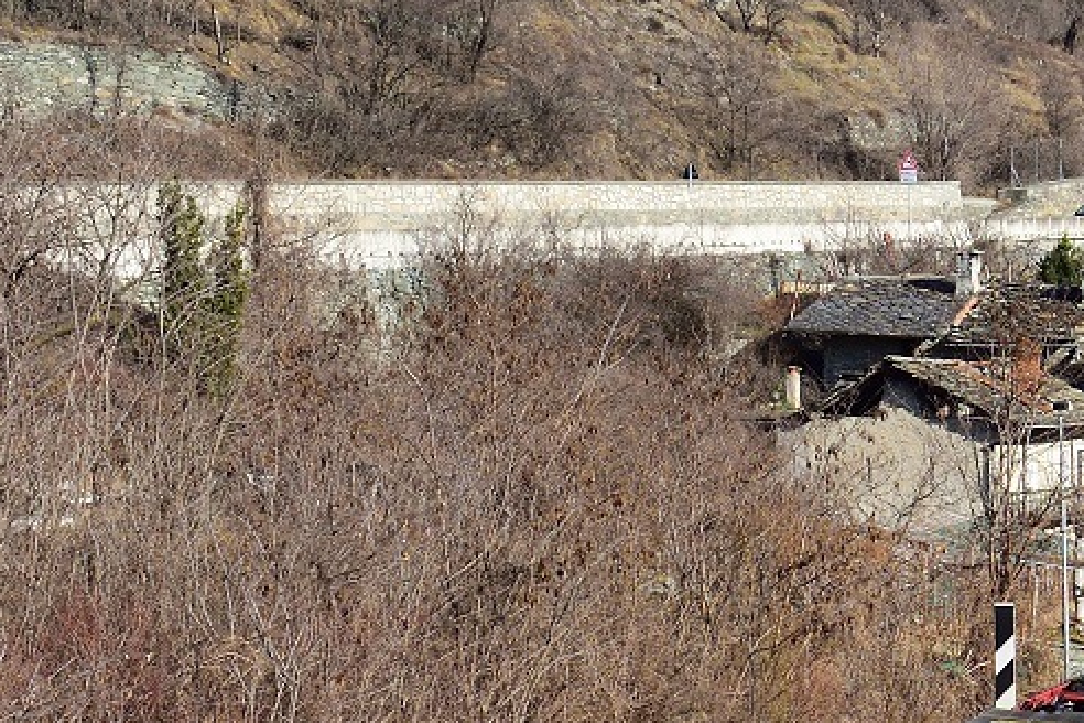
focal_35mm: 123
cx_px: 1516
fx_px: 3702
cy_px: 727
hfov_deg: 15.6
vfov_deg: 11.0
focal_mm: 21
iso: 250
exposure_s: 1/800
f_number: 7.1
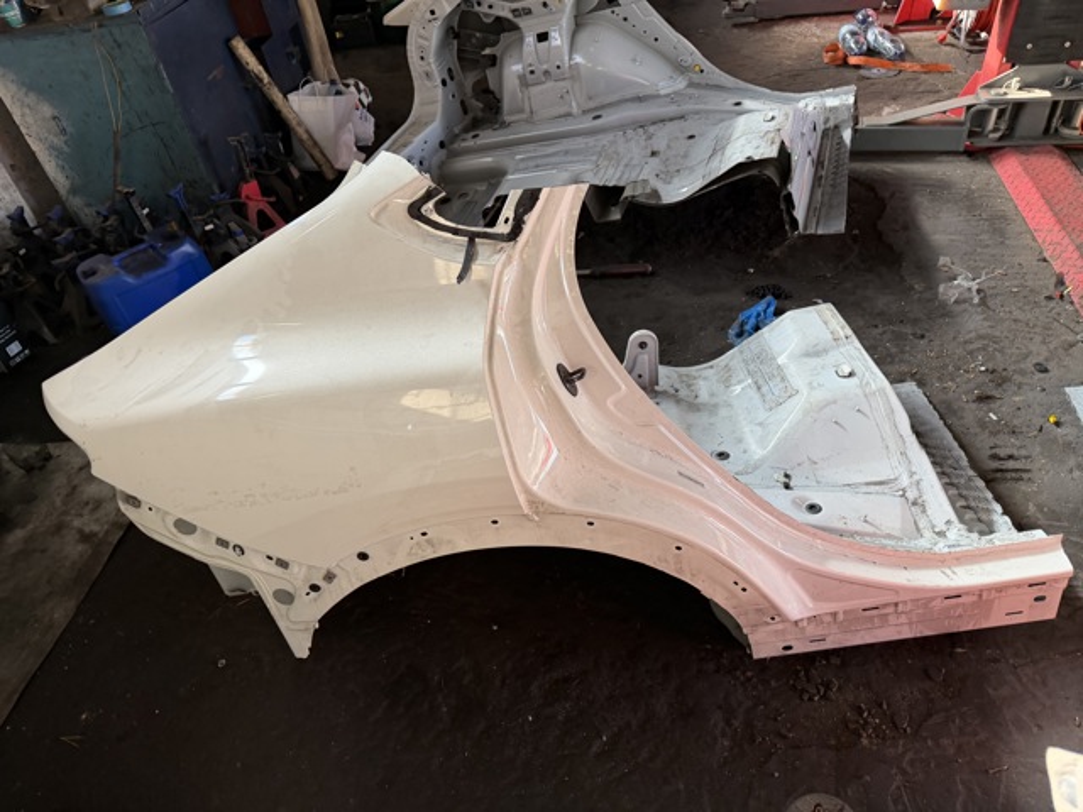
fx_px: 751
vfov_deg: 56.8
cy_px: 406
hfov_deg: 71.6
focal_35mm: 24
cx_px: 542
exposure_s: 1/93
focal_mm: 6.76
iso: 200
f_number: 1.78
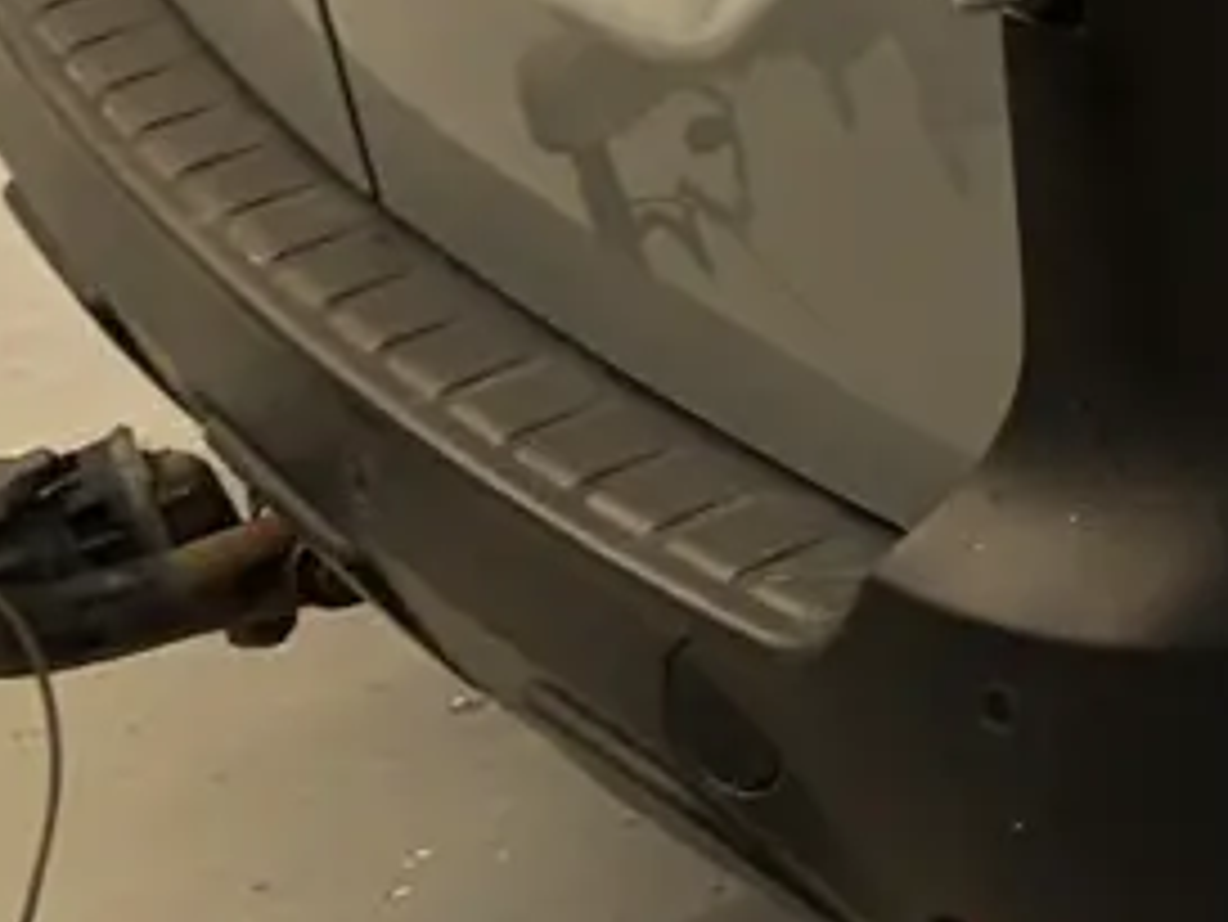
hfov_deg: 8.8
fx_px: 6495
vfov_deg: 7.8
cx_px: 3733
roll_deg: +0.5
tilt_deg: -14.6
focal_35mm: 183
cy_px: -940
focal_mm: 5.96
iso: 125
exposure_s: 1/91
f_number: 1.6
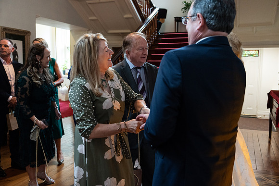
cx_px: 140
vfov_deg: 40.0
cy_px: 93
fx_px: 256
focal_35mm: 33
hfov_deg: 57.2
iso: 5000
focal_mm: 33
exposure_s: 1/200
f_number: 3.5
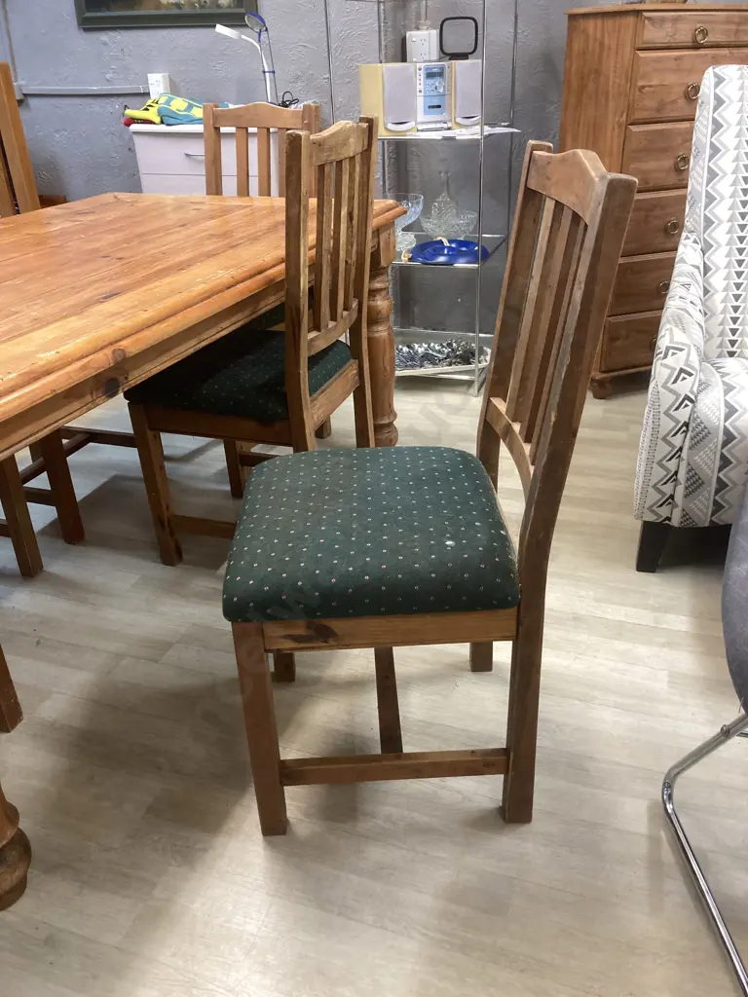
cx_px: 374
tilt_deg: -27.5
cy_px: 498
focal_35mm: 28
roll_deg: +1.2
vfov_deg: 63.4
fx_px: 807
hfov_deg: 49.7
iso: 160
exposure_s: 1/50
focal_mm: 3.99
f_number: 1.8
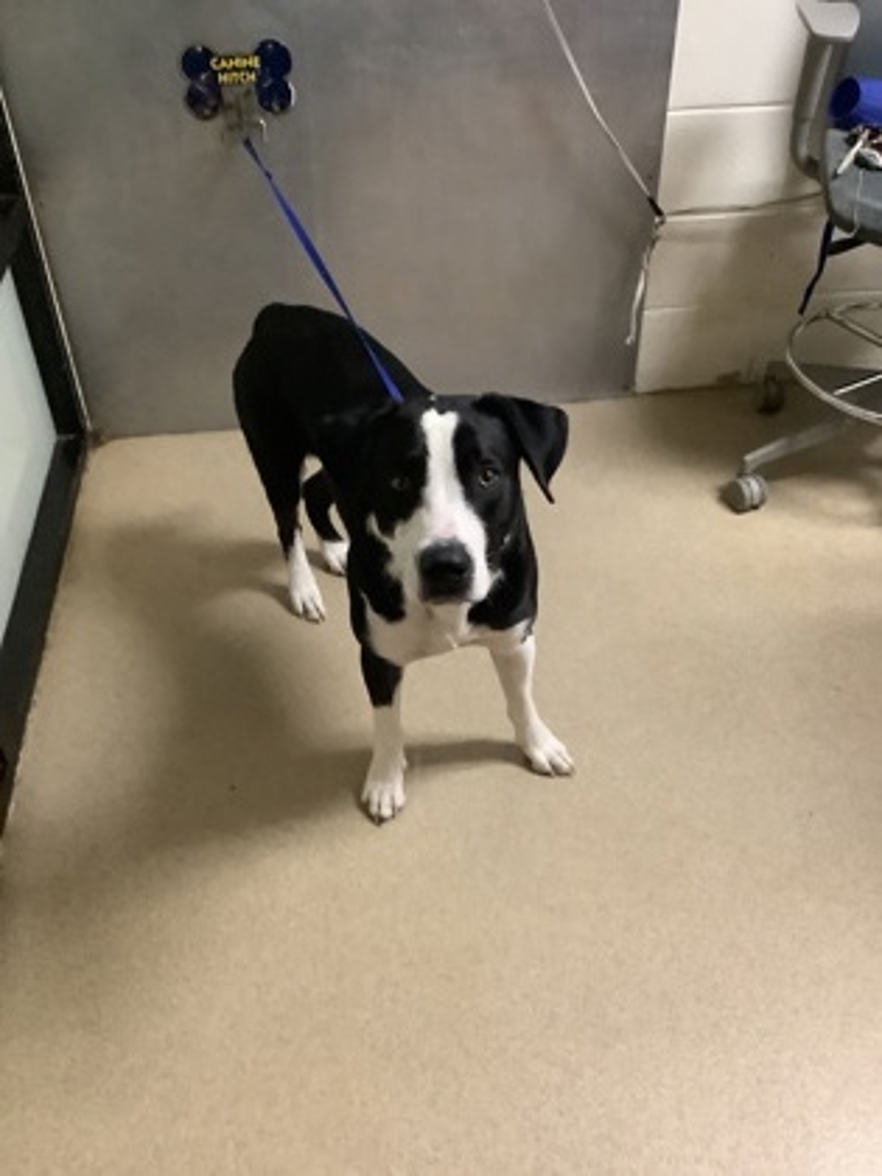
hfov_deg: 45.4
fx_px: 1053
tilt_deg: -41.1
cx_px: 441
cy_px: 588
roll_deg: +0.4
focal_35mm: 31
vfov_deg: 58.4
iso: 400
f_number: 2.4
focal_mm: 3.3
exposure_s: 1/30
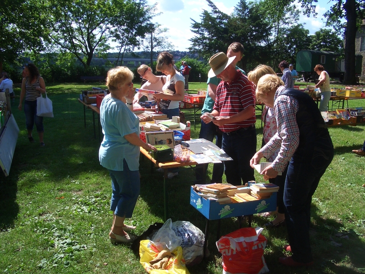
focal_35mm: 35
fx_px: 369
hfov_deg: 52.6
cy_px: 137
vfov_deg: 40.7
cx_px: 182
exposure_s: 1/400
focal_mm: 5.8
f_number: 4.3
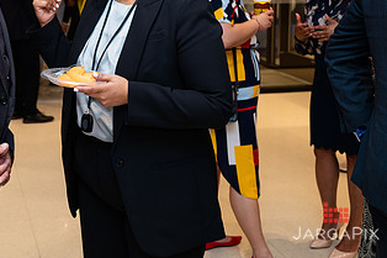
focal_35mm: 61
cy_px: 28
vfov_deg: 21.8
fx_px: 655
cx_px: 53
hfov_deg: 31.6
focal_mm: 32.5
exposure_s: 1/160
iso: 400
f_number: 4
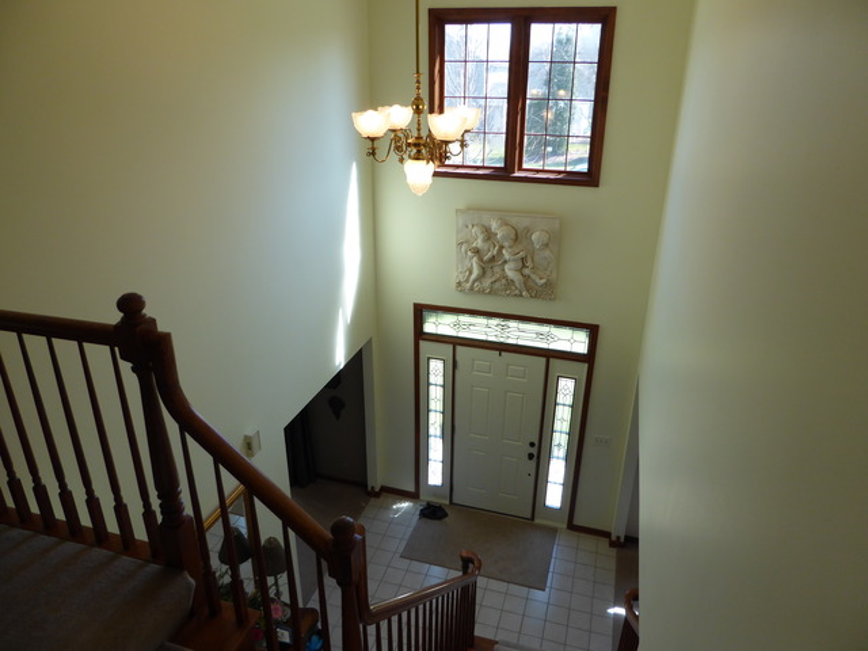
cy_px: 326
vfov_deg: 54.9
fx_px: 627
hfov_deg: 69.4
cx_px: 434
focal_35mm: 25
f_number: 3.3
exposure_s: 1/60
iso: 125
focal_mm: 4.3
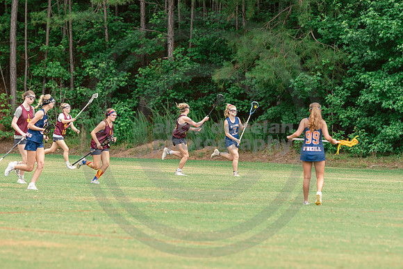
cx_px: 215
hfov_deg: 6.2
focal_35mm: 331
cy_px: 129
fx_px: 3706
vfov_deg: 4.2
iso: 250
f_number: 4
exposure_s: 1/1000
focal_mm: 200
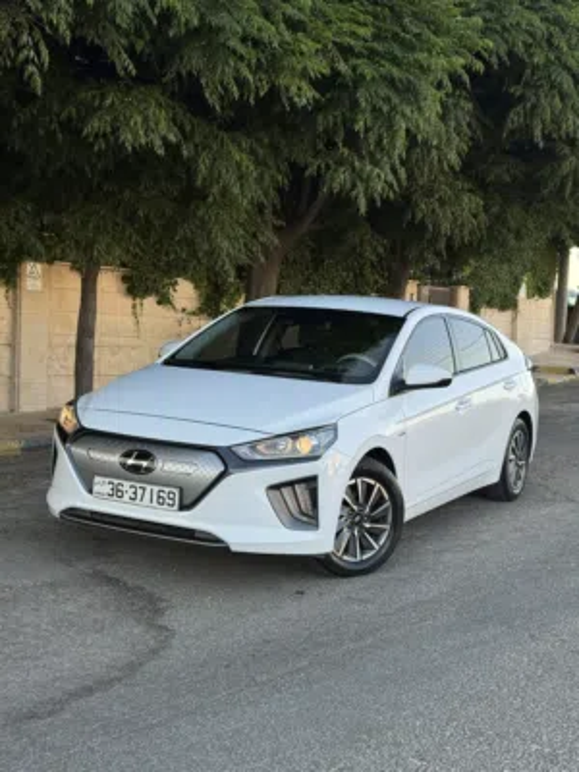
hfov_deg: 30.3
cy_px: 386
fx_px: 1070
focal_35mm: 48
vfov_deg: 39.7
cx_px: 290
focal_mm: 6.76
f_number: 1.78
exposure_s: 1/854
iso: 64
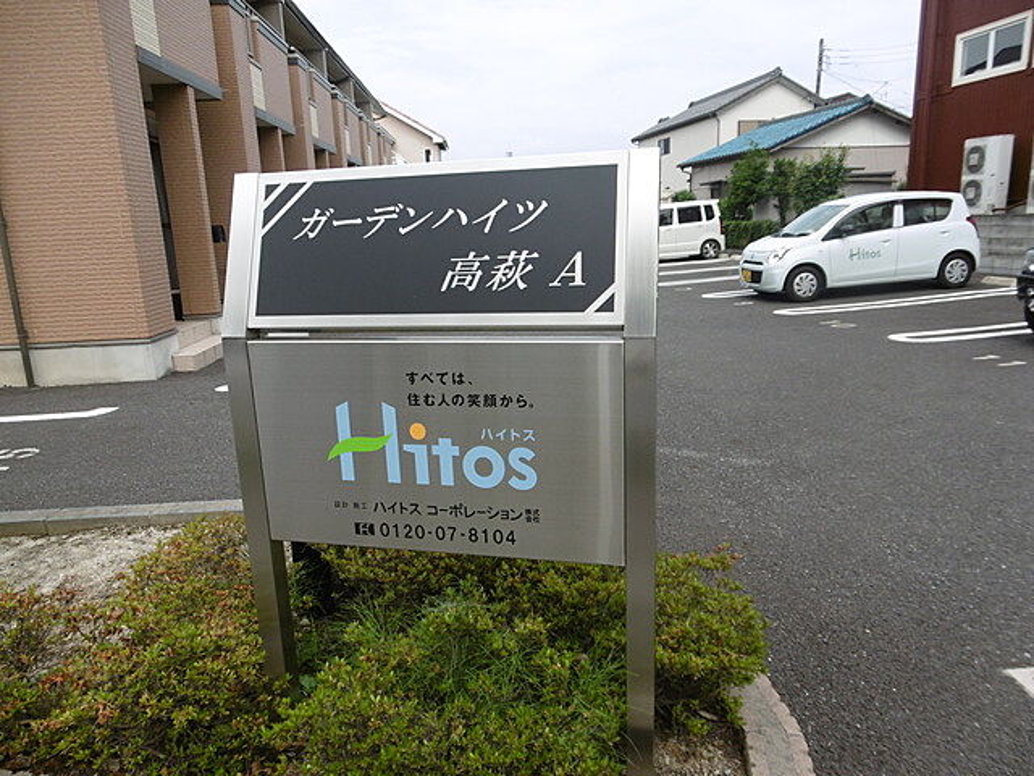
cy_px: 388
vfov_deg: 56.8
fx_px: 717
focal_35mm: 24
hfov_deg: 71.6
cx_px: 517
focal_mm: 4.3
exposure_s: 1/800
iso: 100
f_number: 3.1
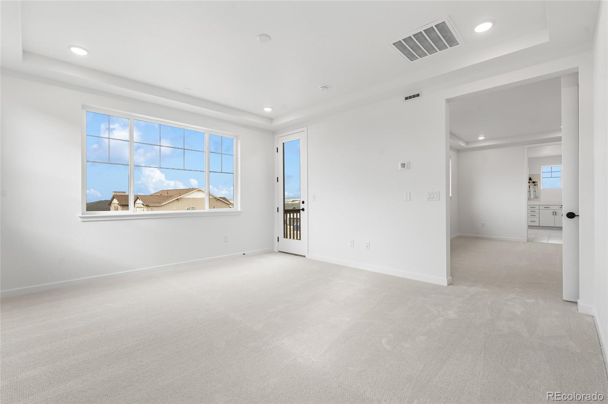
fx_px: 270
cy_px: 202
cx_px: 304
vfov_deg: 73.7
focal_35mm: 16
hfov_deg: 96.8
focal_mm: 16
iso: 160
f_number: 8
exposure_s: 1/30
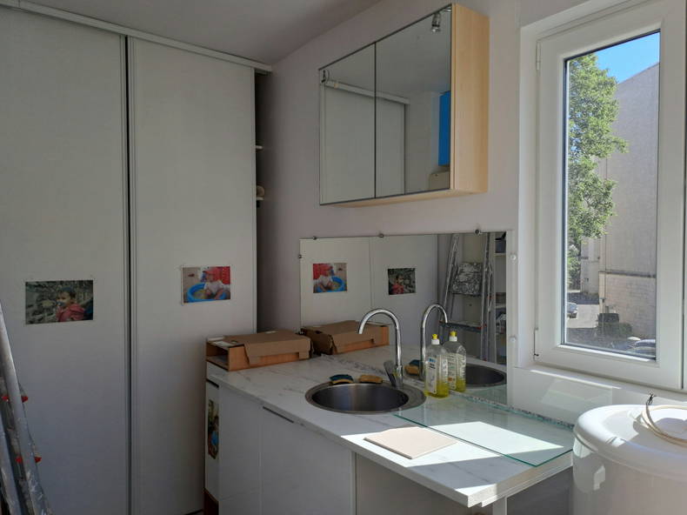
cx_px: 344
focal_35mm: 25
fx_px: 496
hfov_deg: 69.4
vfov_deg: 54.9
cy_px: 258
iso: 32
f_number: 1.8
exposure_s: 1/417
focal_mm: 4.65
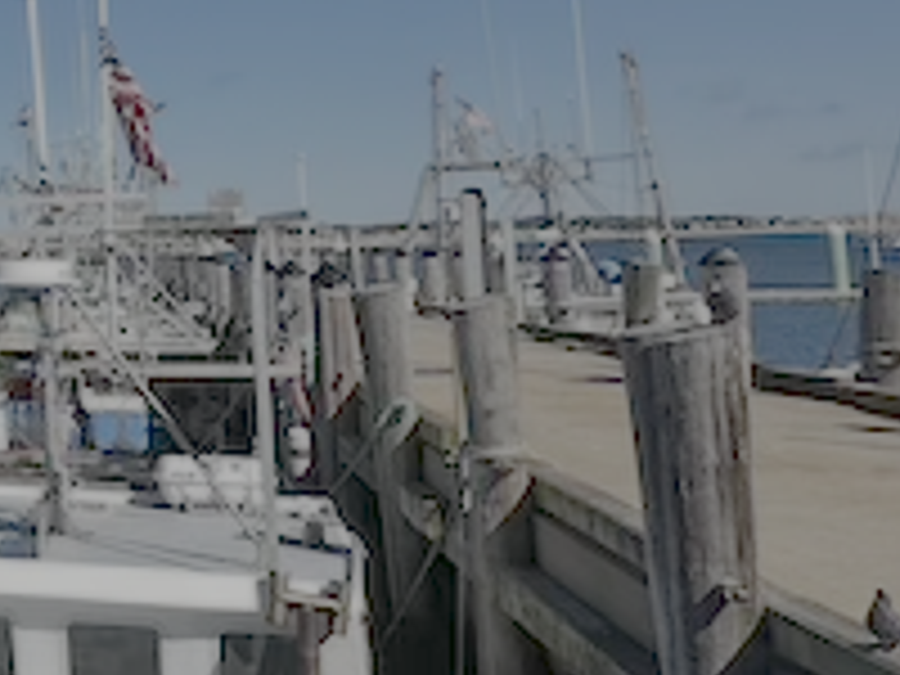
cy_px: 198
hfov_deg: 23.9
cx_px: -567
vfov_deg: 25.9
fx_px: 1456
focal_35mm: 56
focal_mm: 2.22
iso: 50
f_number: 2.2
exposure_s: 1/3300
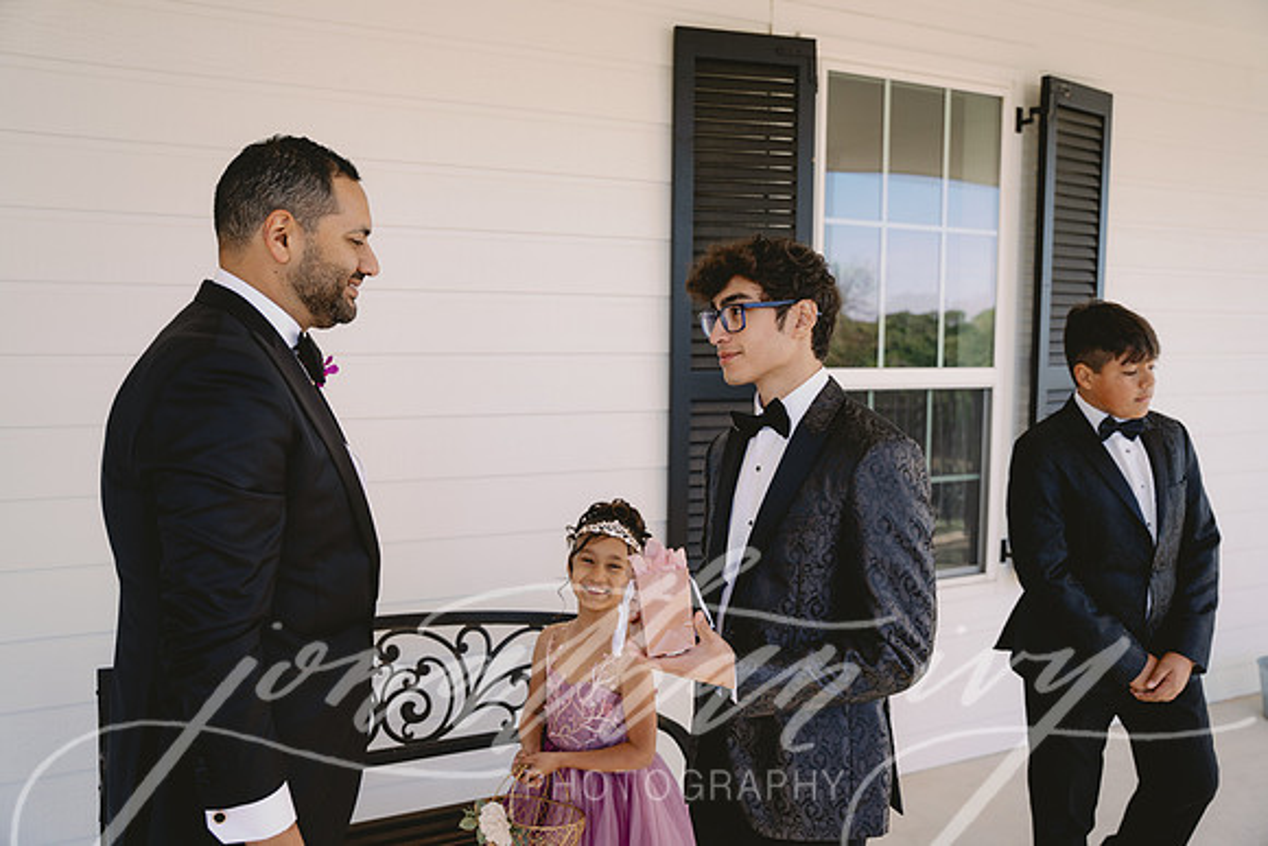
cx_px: 634
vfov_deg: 42.0
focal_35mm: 31
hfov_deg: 59.8
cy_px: 423
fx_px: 1103
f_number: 3.5
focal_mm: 31.3
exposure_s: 1/200
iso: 250
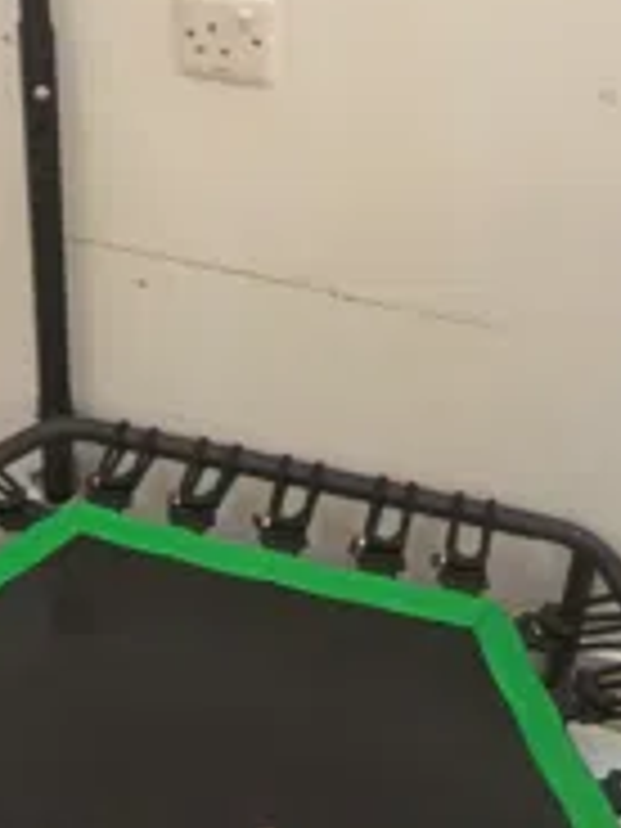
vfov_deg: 30.4
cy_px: 256
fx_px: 1507
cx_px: 158
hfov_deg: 23.1
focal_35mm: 63
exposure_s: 1/33.3
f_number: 1.75
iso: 924
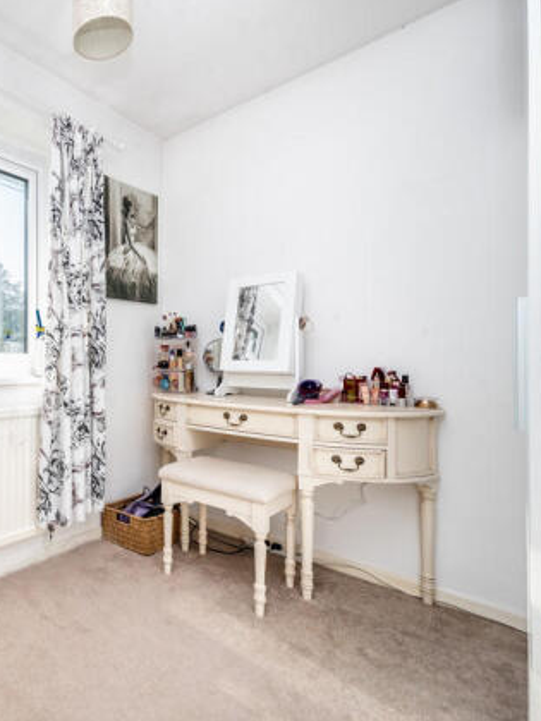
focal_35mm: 18
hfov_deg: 56.9
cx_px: 16
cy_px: 370
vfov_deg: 87.7
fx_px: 375
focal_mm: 12
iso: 320
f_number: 8
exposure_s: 1/200
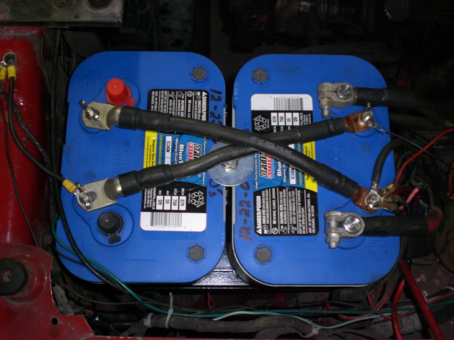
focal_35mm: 38
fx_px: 498
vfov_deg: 37.7
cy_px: 170
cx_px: 227
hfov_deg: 49.0
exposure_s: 1/30
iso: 200
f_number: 3.1
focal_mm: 6.3
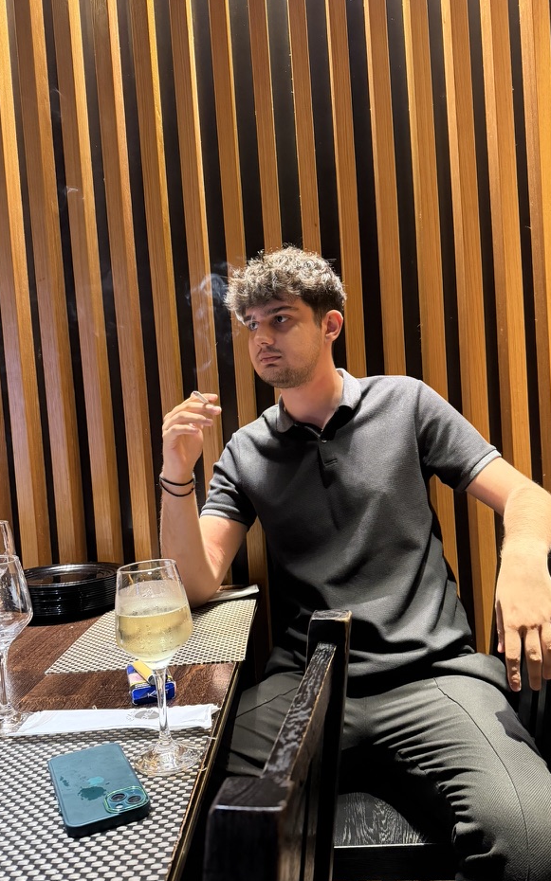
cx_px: 279
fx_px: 673
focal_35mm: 28
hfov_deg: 44.5
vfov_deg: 66.4
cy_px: 458
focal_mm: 6.76
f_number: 1.78
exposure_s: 1/40
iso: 1000
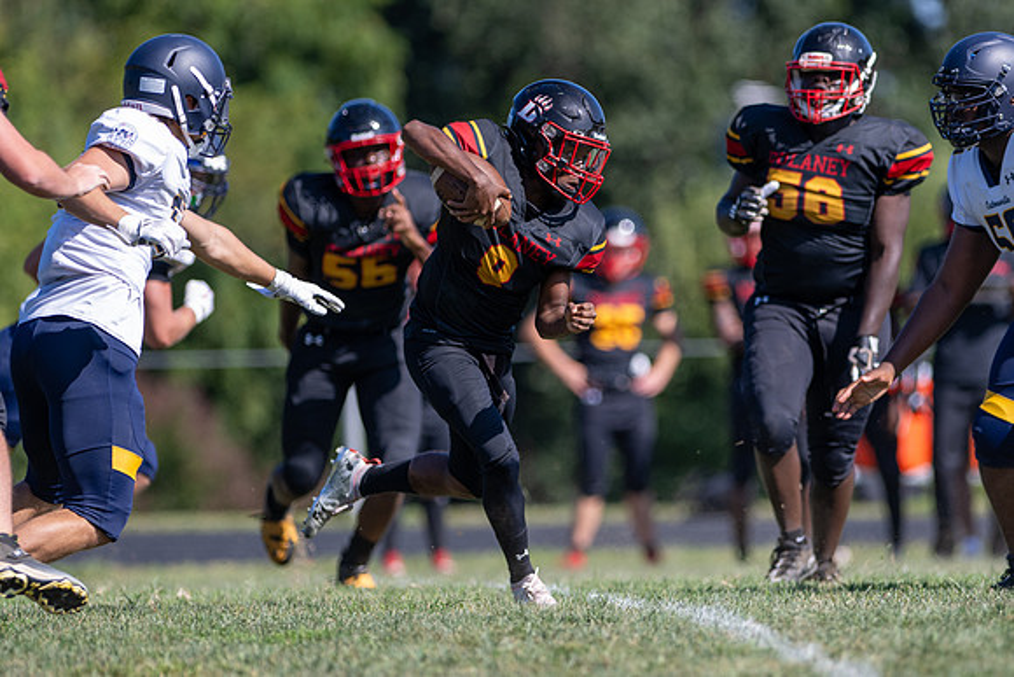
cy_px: 349
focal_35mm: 413
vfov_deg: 3.3
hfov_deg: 5.0
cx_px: 618
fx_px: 11644
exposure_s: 1/1600
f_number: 2.8
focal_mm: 300
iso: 160
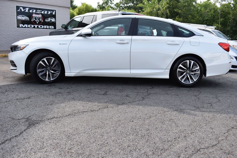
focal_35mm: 33
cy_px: 79
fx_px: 217
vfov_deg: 39.9
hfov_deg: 57.2
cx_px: 118
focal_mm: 22
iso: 200
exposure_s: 1/320
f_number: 7.1
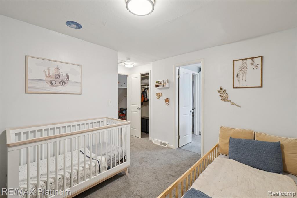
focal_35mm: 15
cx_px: 148
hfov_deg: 100.4
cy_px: 99
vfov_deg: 77.3
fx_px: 124
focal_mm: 10
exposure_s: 1/10
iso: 400
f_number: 8
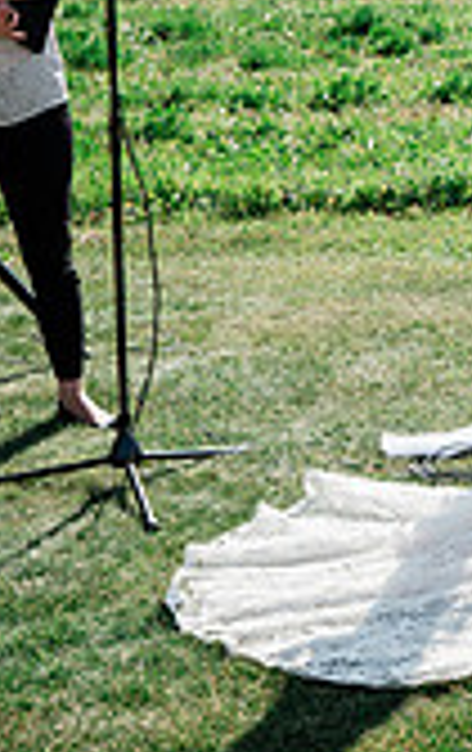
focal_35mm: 99
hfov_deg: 12.0
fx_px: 2029
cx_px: 899
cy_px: 106
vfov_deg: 20.6
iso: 250
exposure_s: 1/200
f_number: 3.5
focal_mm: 28
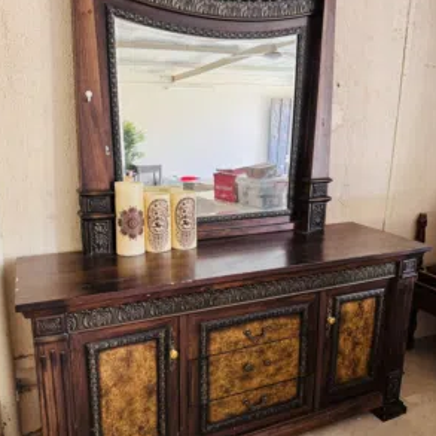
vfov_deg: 55.6
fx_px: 413
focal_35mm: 29
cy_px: 229
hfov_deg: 55.6
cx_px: 216
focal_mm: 6.76
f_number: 1.78
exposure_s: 1/60
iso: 250
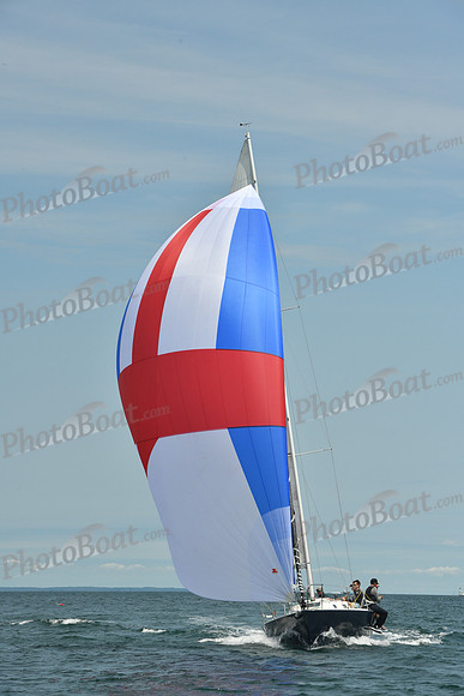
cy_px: 348
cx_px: 232
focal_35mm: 125
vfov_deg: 16.4
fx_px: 2415
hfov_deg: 11.0
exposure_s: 1/1250
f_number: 11
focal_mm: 125
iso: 320
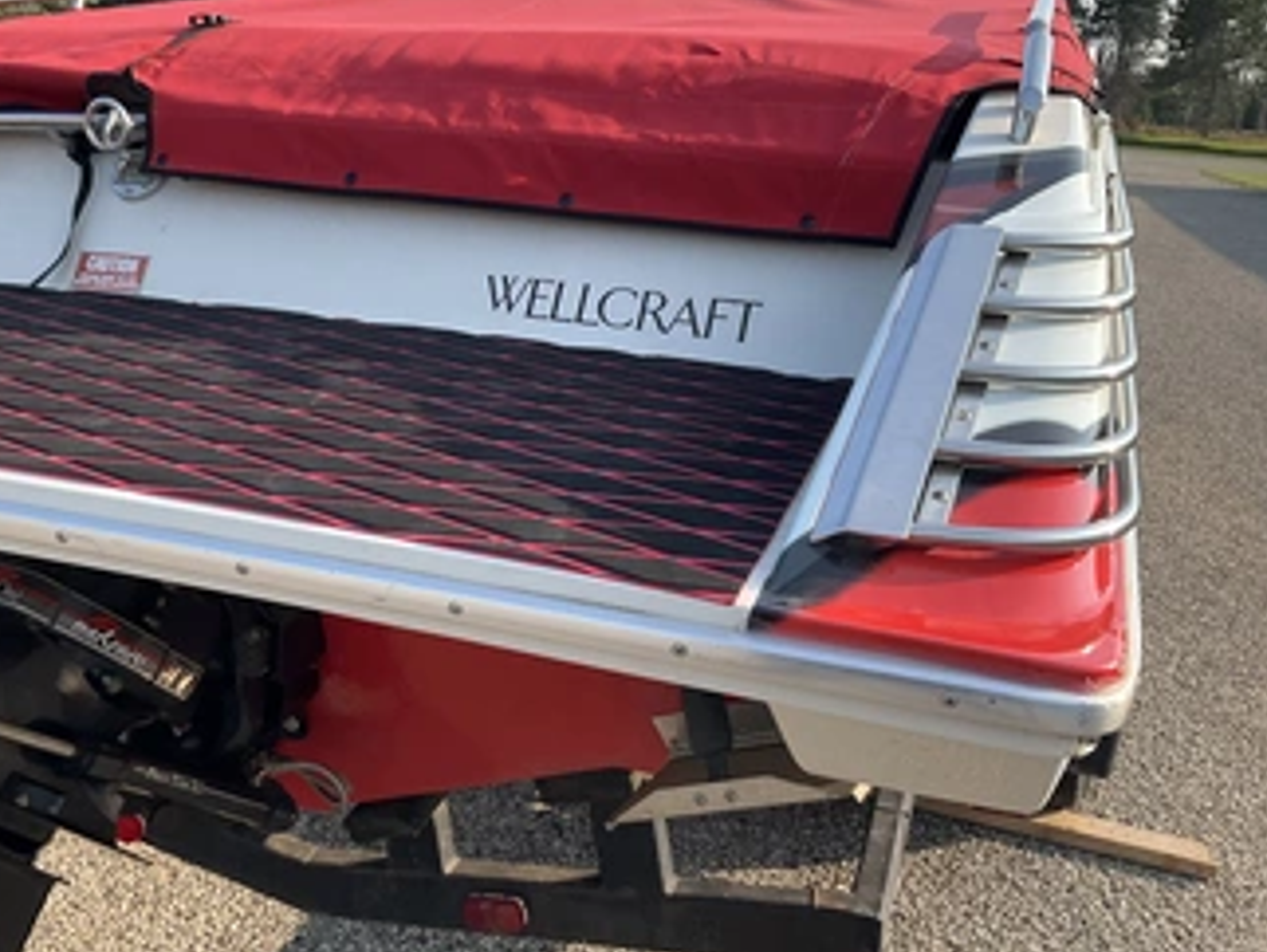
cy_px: 472
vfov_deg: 39.7
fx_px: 1319
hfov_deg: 51.0
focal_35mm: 36
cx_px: 504
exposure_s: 1/514
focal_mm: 3
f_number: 1.8
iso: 25
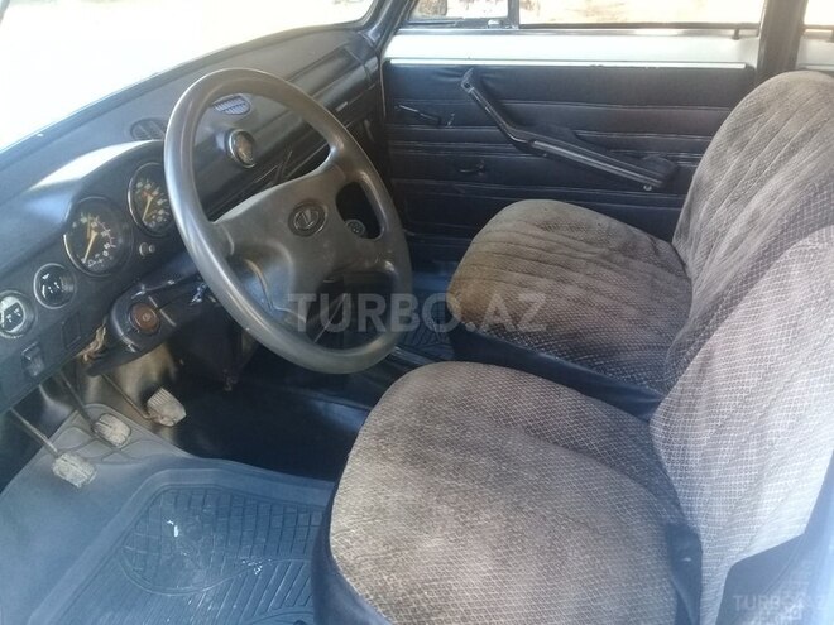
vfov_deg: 45.4
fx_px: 747
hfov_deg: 58.4
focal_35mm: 31
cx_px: 417
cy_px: 312
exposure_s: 1/33
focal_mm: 3.3
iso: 125
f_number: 2.2
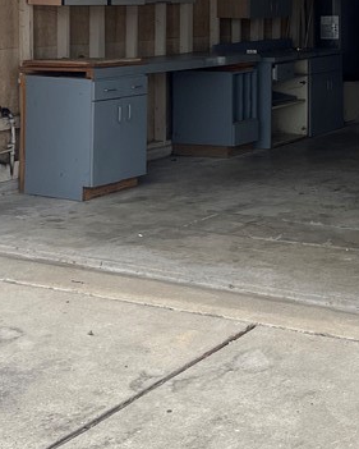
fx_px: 982
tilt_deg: -2.0
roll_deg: -0.5
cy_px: 26
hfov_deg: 19.8
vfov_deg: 24.8
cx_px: 396
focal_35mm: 74
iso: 50
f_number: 1.6
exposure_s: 1/1802
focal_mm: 5.1
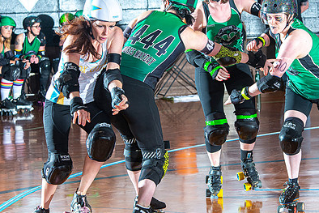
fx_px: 1578
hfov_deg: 11.5
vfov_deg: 7.7
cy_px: 107
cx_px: 183
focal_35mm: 178
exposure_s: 1/160
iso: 640
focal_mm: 105
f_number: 7.1
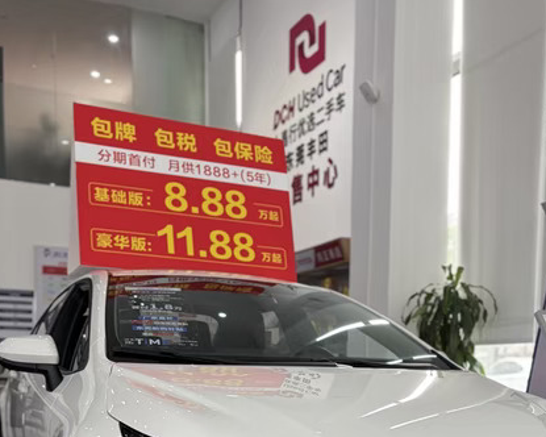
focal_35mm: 47
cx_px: 310
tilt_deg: -5.4
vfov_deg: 29.8
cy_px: 441
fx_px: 759
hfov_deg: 39.5
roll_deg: -1.1
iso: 64
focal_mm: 5.96
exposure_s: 1/121
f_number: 1.6
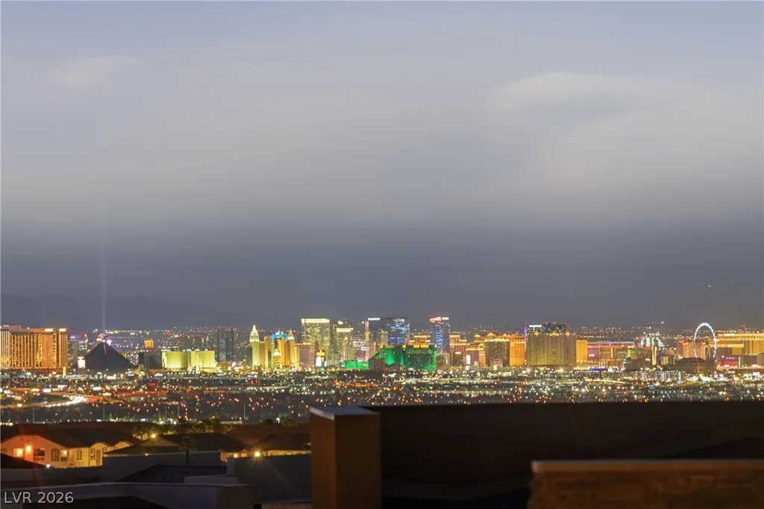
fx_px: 4351
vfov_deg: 6.7
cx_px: 382
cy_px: 254
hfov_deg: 10.0
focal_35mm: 205
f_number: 6.3
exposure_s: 1/60
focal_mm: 205
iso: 6400
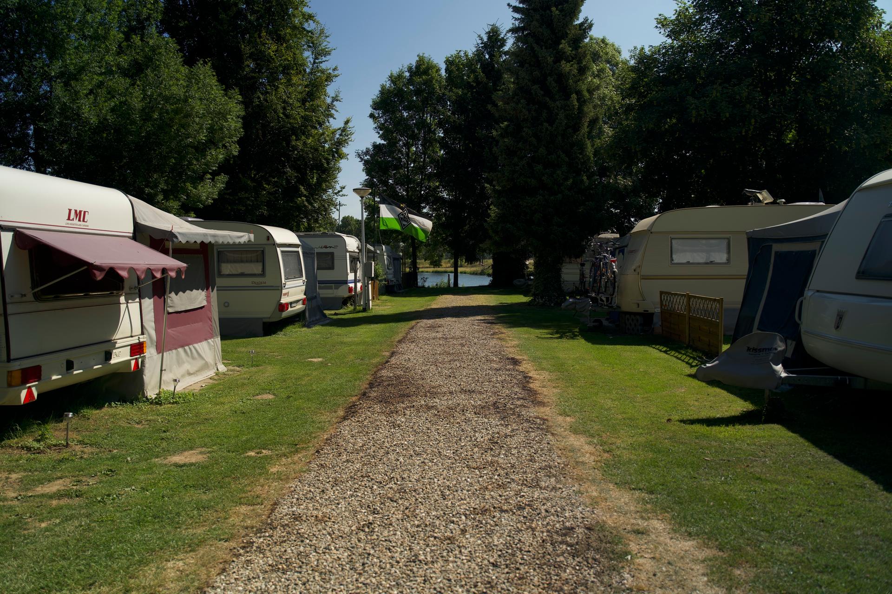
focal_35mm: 30
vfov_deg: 43.6
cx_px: 446
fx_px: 743
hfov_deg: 61.9
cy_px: 297
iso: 64
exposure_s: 1/50
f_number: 2.8
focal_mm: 30
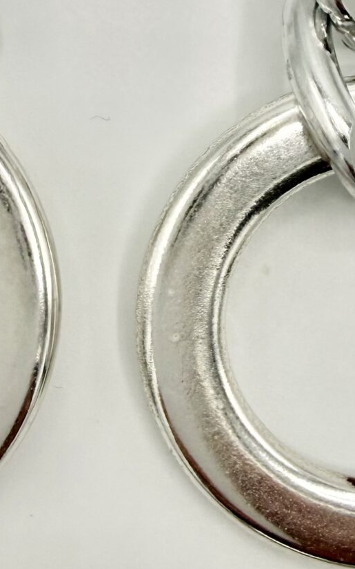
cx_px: 94
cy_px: 134
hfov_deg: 16.4
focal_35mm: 79
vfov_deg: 25.8
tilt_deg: -85.9
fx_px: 1223
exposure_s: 1/2132
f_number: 2.2
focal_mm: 2.22
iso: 40
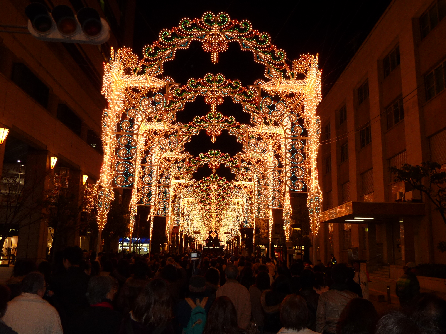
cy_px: 167
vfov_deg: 45.4
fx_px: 399
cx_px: 223
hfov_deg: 58.4
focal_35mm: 31
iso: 100
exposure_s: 1/30
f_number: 3.3
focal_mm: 4.1
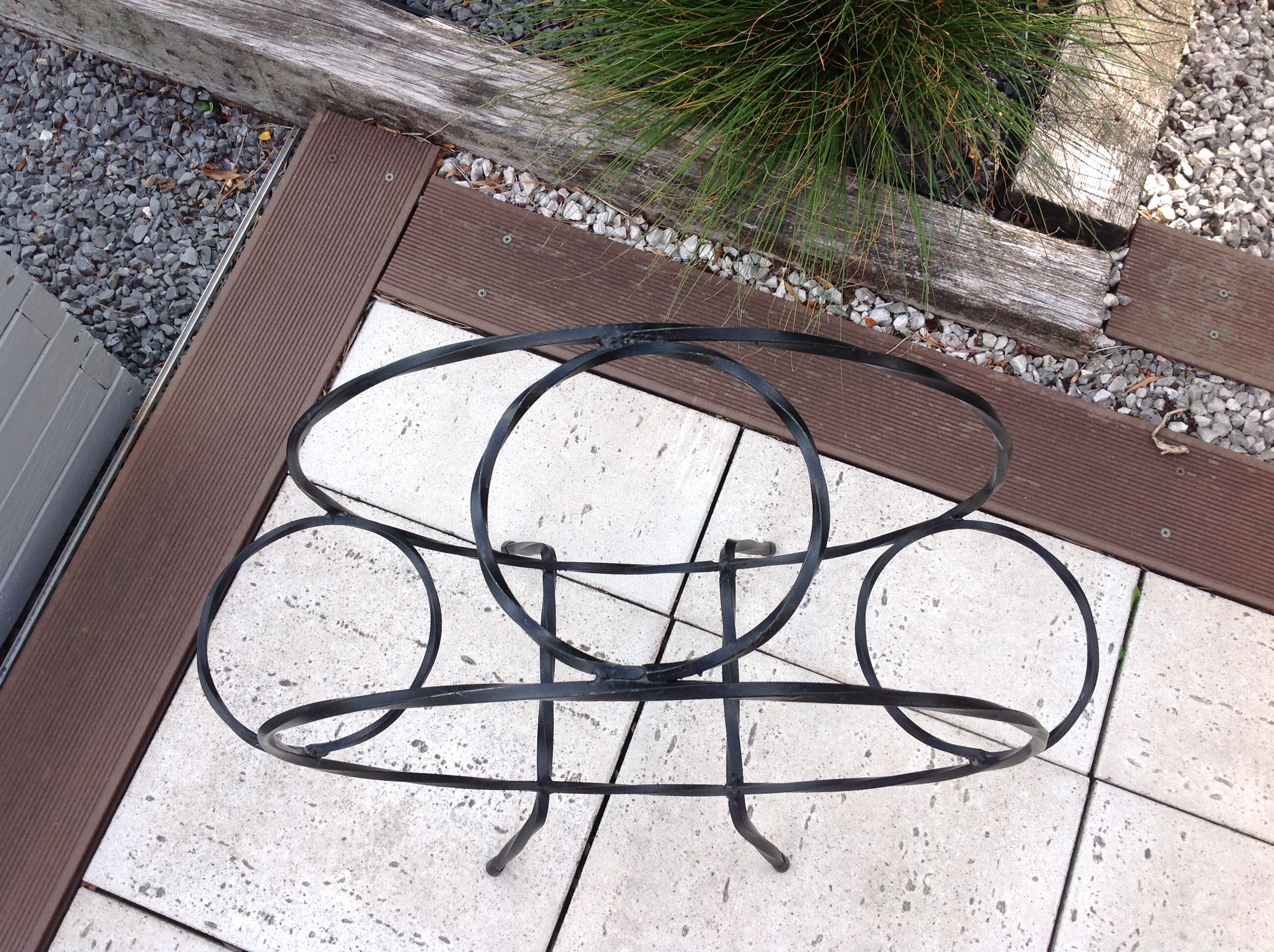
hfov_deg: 52.7
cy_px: 476
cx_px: 637
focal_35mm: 35
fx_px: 1286
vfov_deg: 40.6
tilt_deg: -72.6
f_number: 2.4
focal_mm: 4.28
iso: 50
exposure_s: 1/369
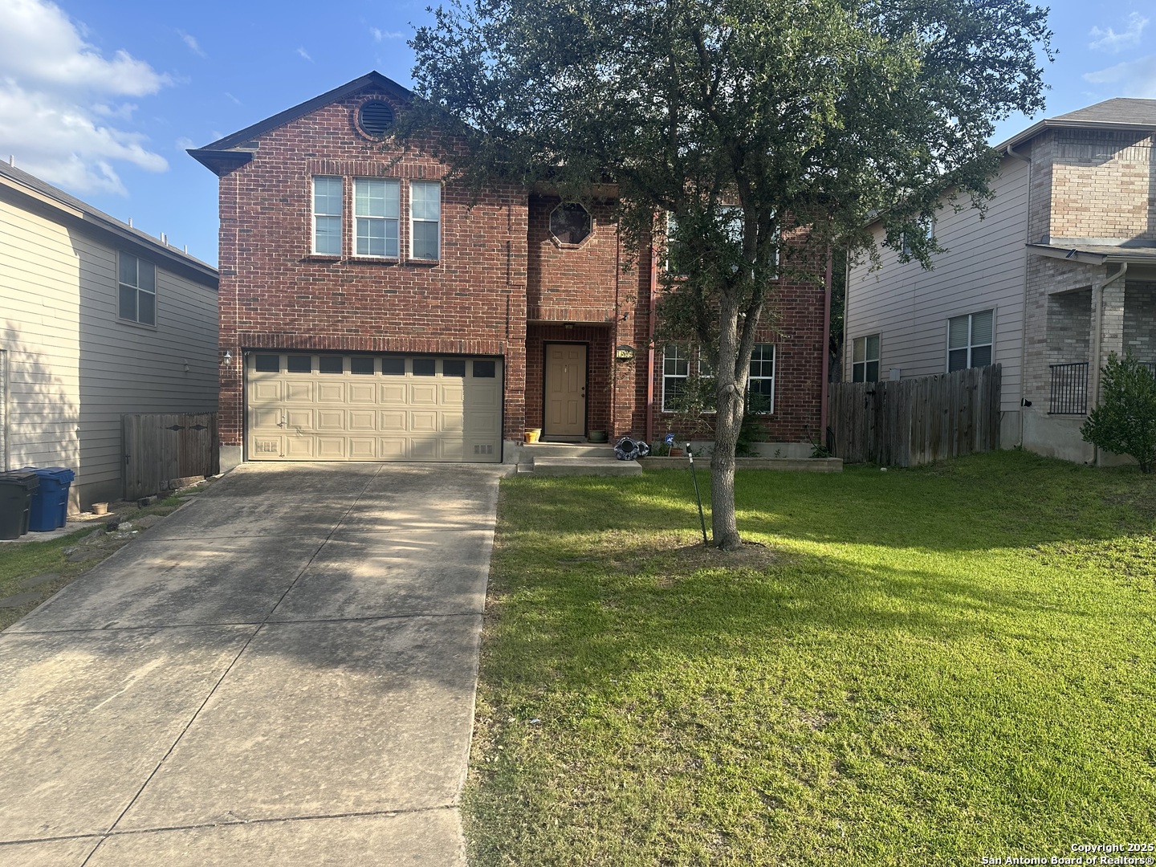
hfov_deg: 71.6
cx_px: 578
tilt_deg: -1.9
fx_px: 801
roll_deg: -1.1
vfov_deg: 56.8
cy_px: 434
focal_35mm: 24
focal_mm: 6.86
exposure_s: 1/1587
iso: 80
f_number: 1.78
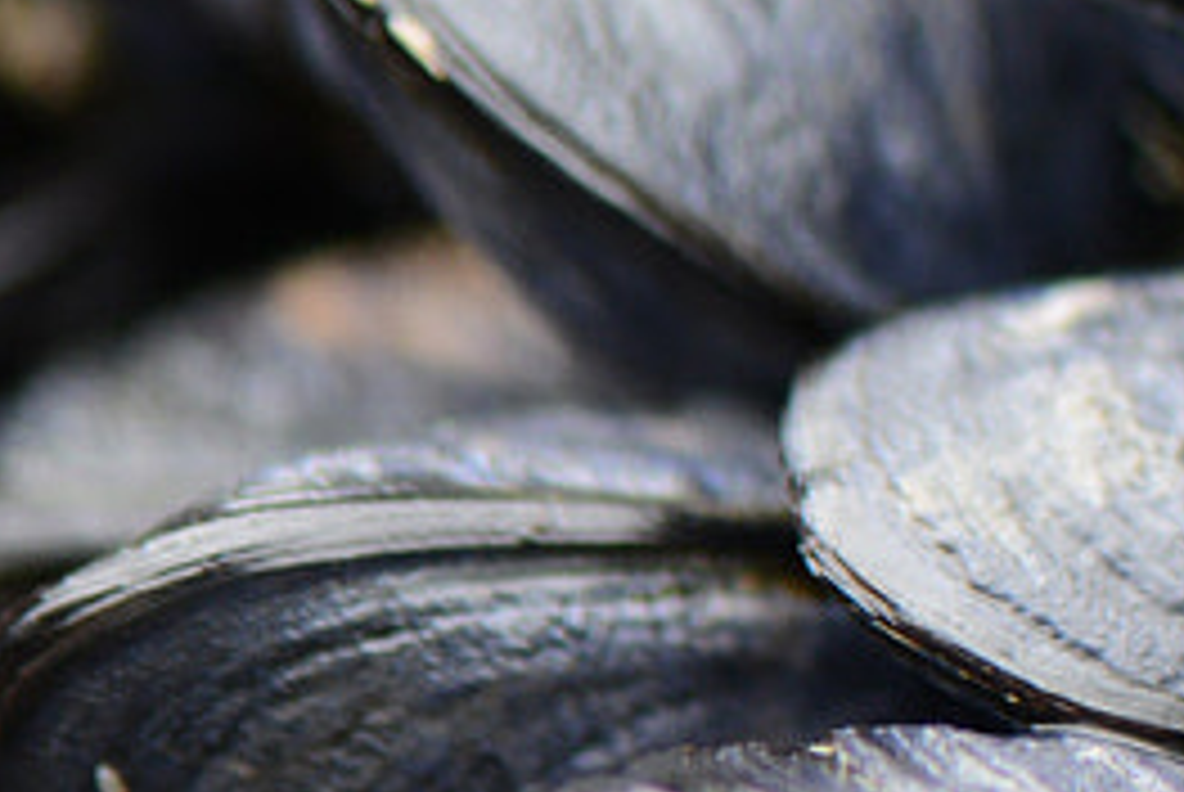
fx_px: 21006
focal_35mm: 638
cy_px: -644
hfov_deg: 3.2
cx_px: 3516
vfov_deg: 2.2
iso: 360
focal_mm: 105
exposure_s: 1/125
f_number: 3.2
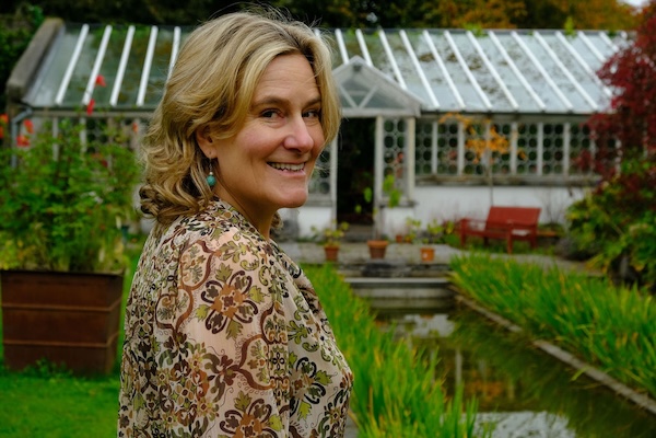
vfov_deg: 23.0
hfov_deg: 33.9
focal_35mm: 59
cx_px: 328
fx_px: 1075
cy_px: 219
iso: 640
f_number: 5.6
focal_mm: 39
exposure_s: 1/800
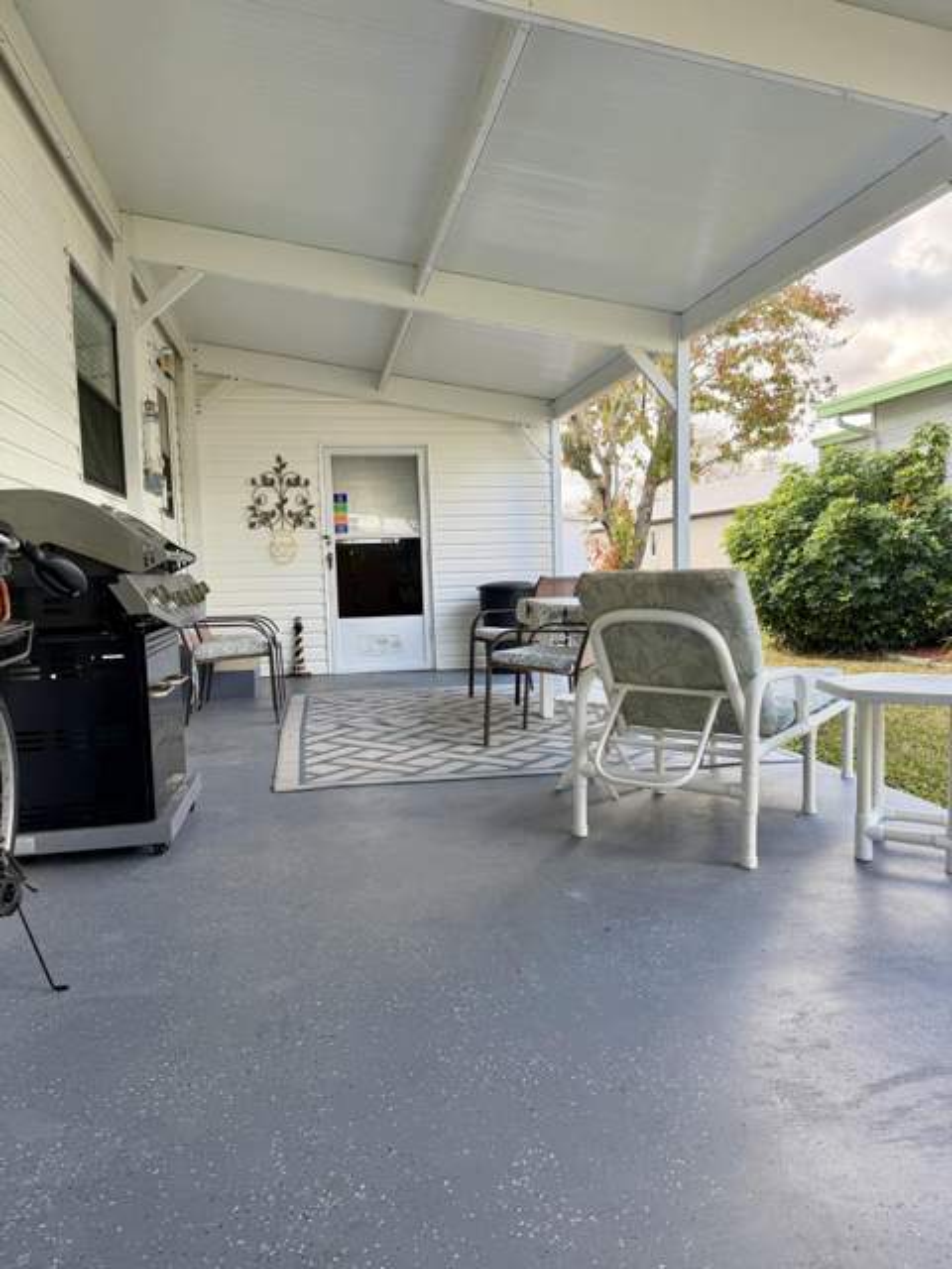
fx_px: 880
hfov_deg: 56.8
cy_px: 634
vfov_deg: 71.6
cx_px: 476
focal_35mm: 24
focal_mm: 6.76
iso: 100
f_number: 1.78
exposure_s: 1/528
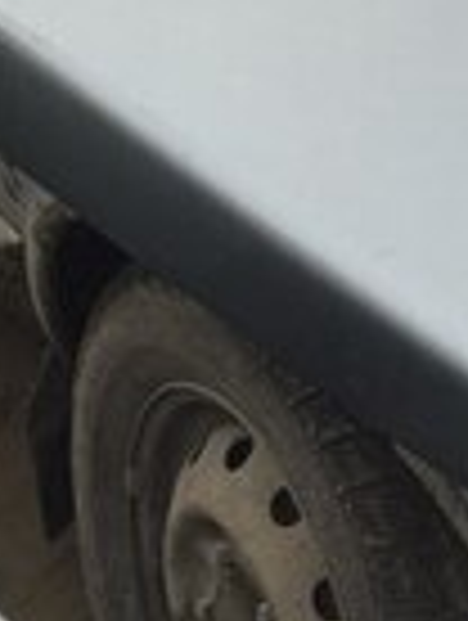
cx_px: 81
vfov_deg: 17.3
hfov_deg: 14.2
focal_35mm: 104
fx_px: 1869
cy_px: -270
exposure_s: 1/425
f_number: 2.2
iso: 32
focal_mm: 4.15
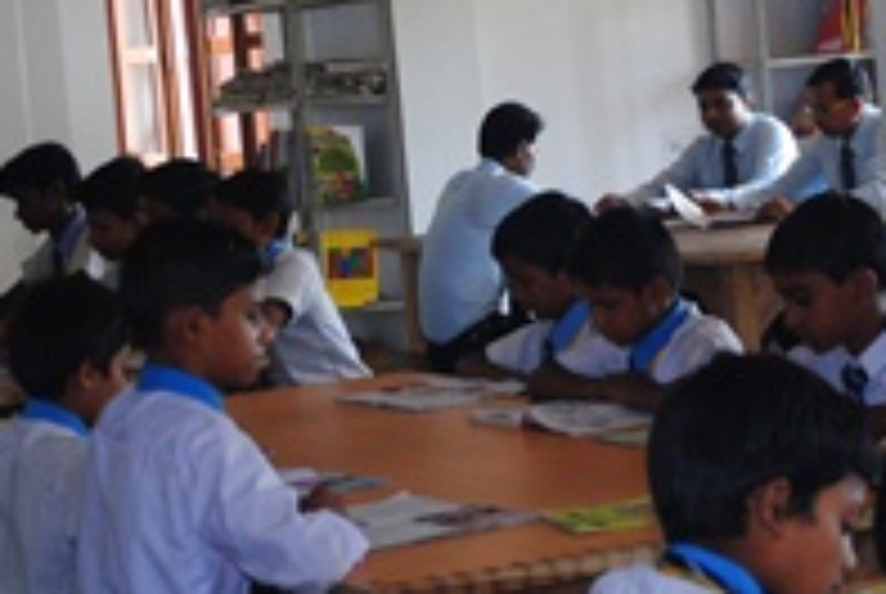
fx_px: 3032
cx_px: 477
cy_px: 126
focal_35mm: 123
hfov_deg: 16.6
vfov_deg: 11.1
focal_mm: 36
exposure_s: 1/15
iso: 400
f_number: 5
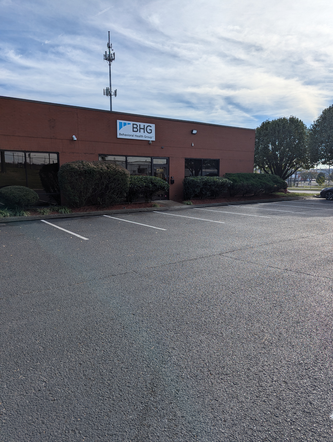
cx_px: 166
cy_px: 221
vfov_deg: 71.5
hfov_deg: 56.9
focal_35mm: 24
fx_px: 307
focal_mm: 6.81
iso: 47
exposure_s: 1/3906
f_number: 1.85
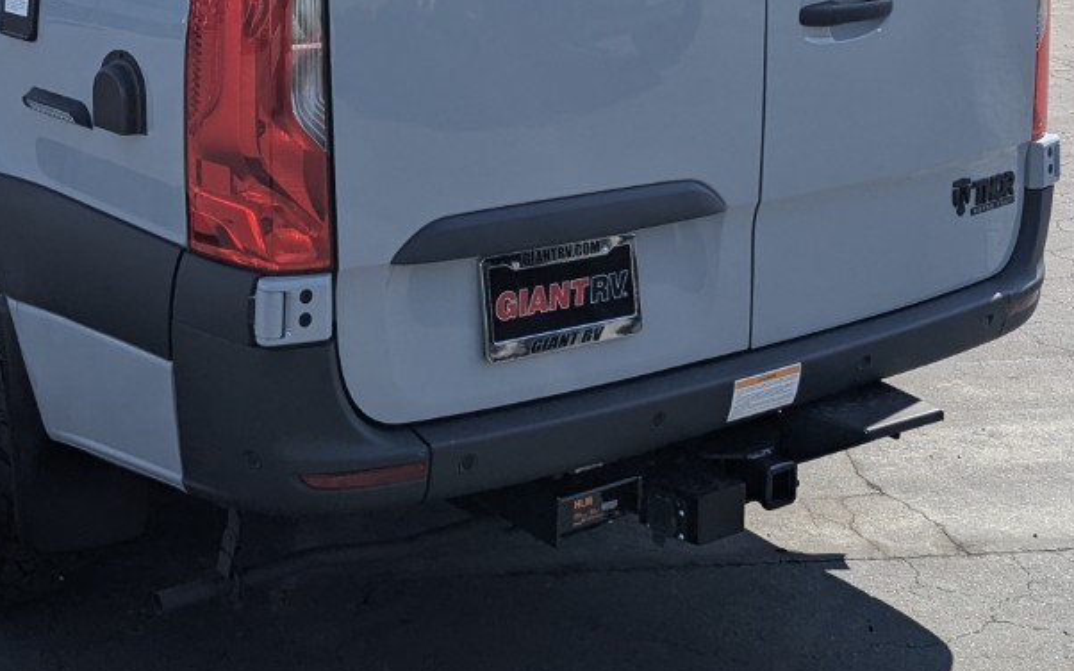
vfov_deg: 20.5
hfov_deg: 33.7
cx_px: 238
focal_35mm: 59
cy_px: -152
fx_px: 1727
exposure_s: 1/2262
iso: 47
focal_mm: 6.81
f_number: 1.85
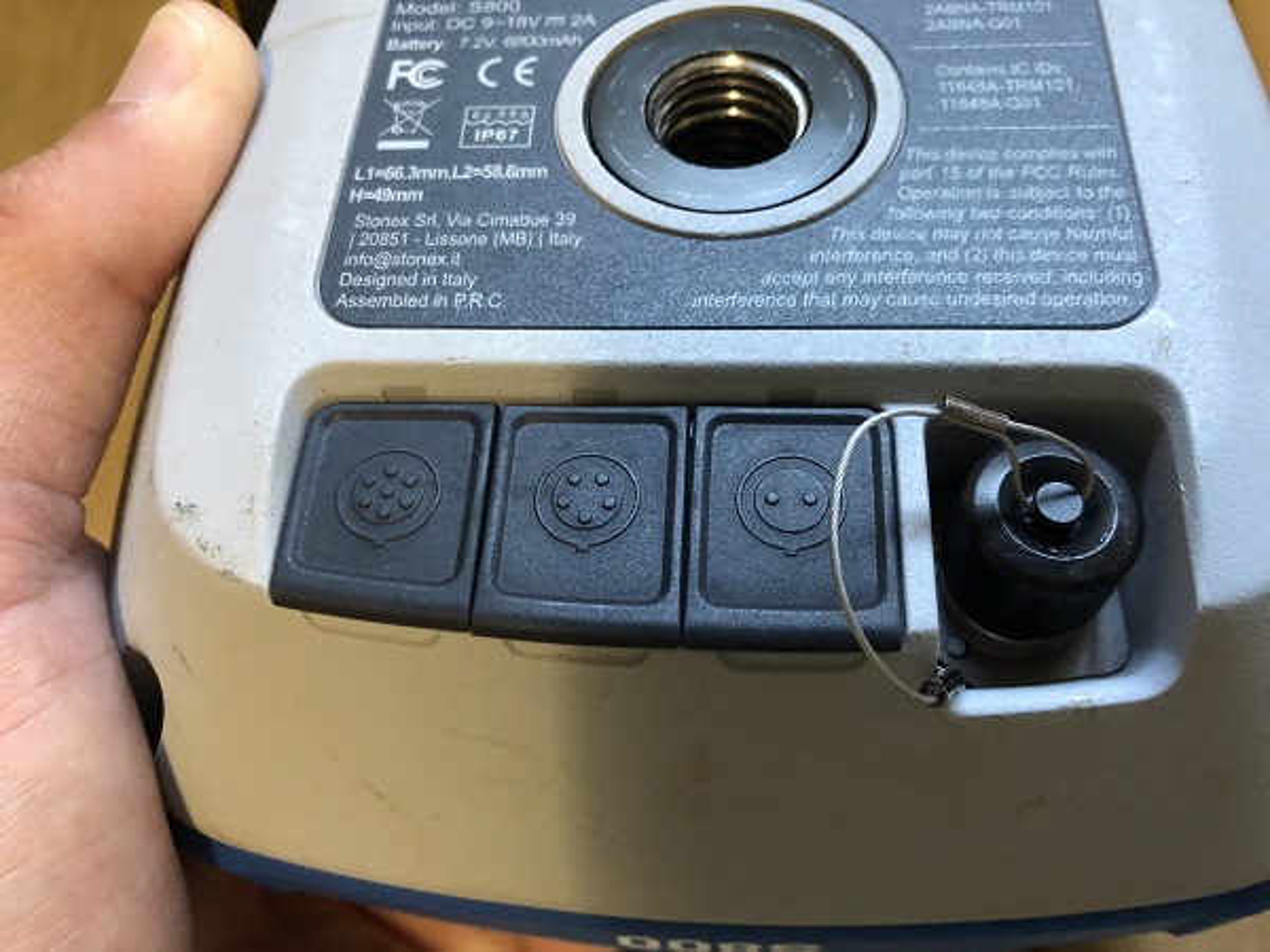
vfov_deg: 49.7
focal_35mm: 28
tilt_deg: -72.4
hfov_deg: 63.4
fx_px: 1027
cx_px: 635
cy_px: 476
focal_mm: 4
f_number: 1.8
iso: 100
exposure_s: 1/15
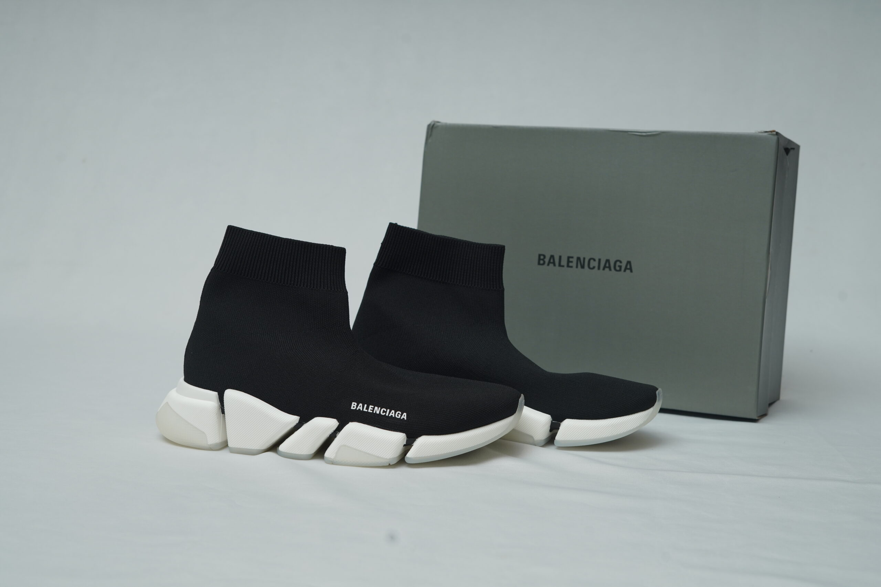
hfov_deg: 39.6
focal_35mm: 50
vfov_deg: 27.0
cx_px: 440
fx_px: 1224
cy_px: 294
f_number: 6.3
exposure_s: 1/200
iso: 320
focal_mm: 50
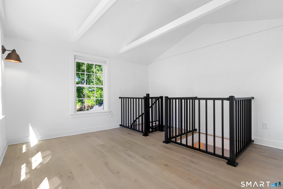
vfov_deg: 70.4
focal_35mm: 17
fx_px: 134
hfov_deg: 93.3
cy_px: 94
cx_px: 142
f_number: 8
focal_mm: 17
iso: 320
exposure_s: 1/8
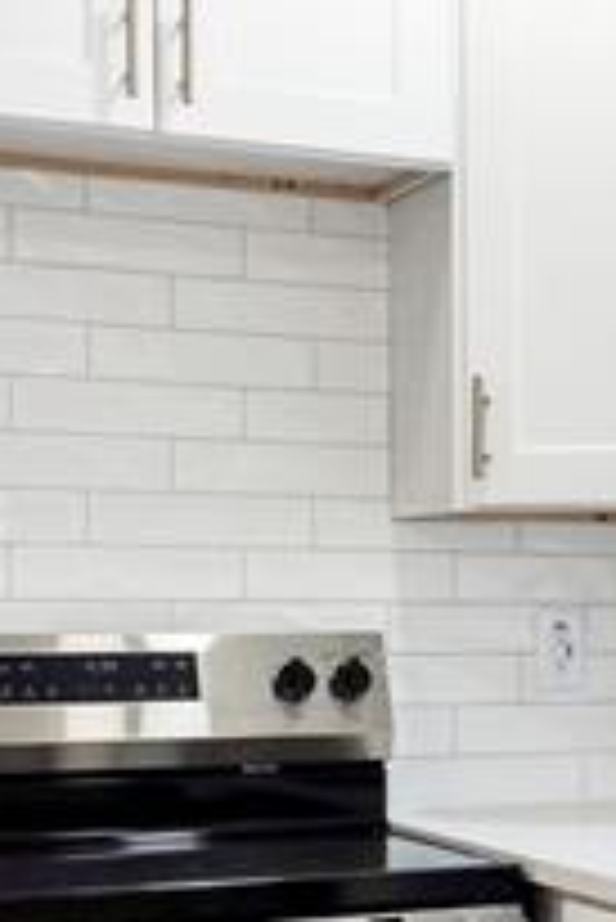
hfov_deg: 13.6
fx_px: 2306
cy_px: 706
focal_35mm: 90
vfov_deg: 22.4
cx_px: 1111
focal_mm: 24
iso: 400
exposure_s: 1/30
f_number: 11
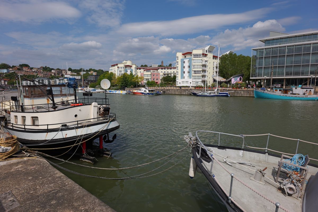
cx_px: 159
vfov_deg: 61.9
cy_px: 106
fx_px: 177
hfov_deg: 84.0
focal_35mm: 20
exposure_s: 1/500
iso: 100
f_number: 8
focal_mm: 20
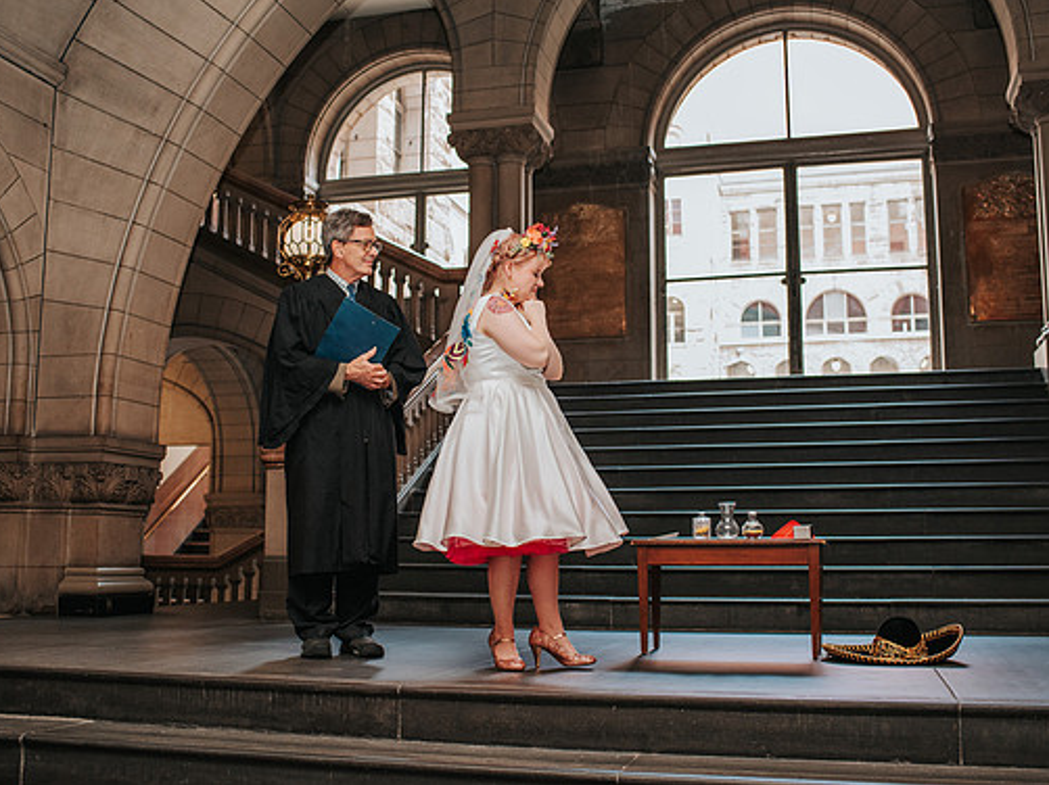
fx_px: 1212
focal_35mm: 40
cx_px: 510
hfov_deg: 46.8
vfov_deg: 35.9
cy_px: 383
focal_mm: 35
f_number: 3.2
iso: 1000
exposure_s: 1/200
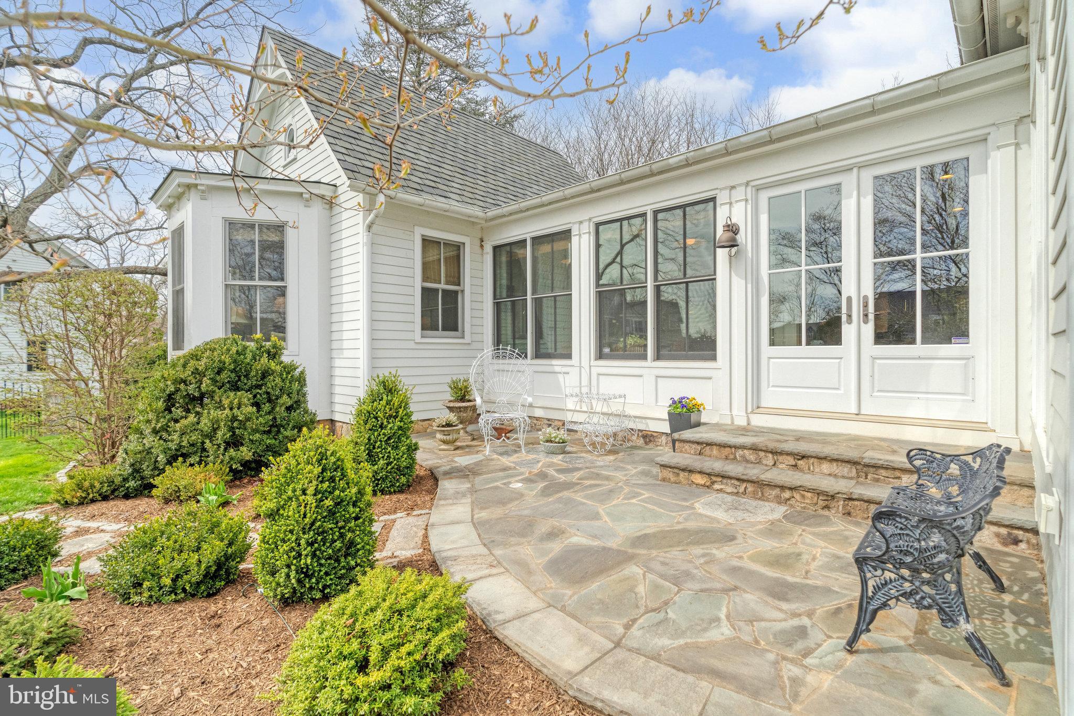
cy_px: 358
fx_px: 477
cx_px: 537
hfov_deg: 96.7
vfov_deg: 73.7
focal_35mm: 16
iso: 1250
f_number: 7.1
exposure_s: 1/400
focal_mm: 16
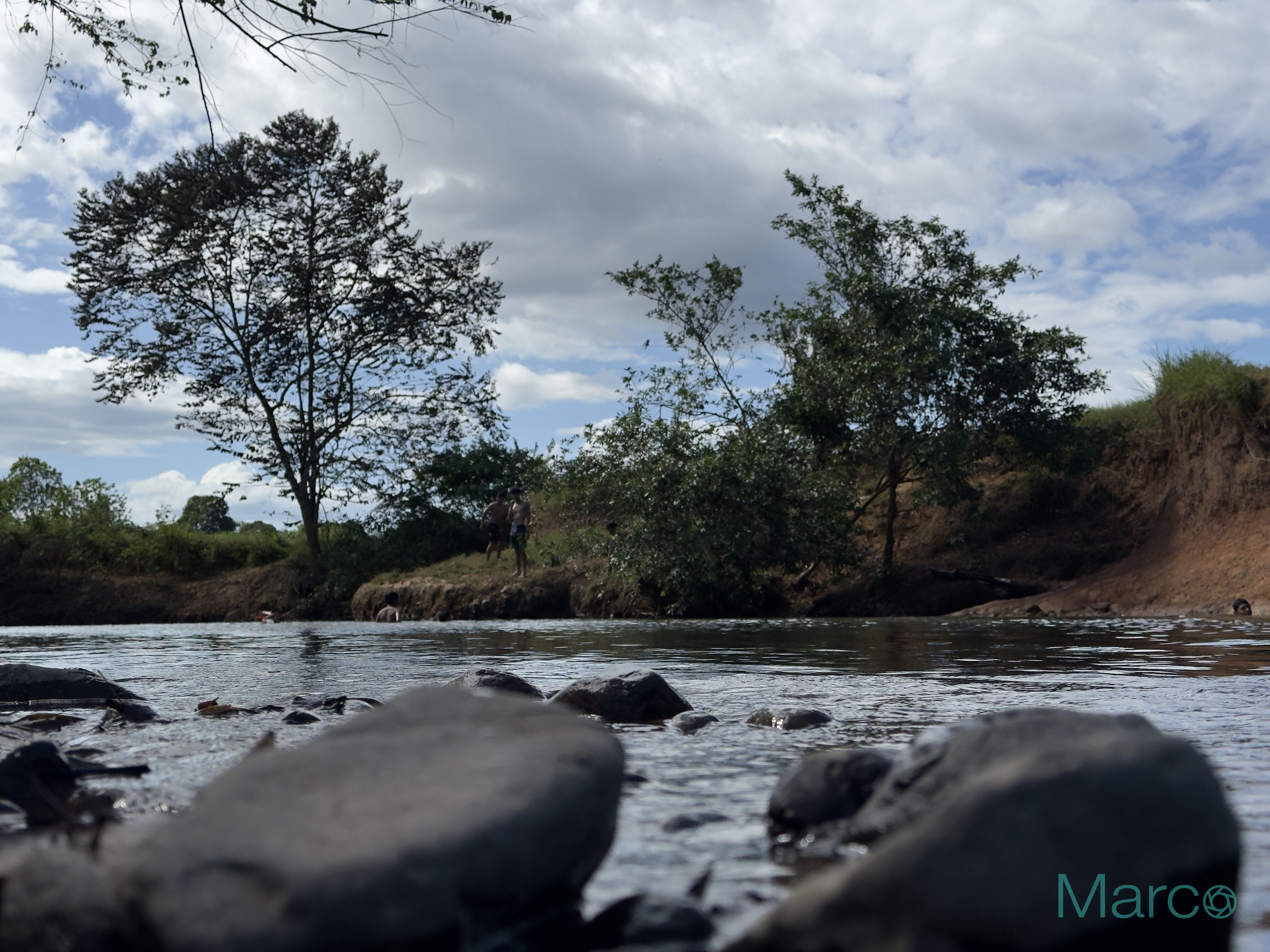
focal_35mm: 48
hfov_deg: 39.7
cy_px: 476
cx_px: 635
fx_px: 1761
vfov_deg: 30.3
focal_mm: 6.76
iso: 64
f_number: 1.78
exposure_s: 1/5848
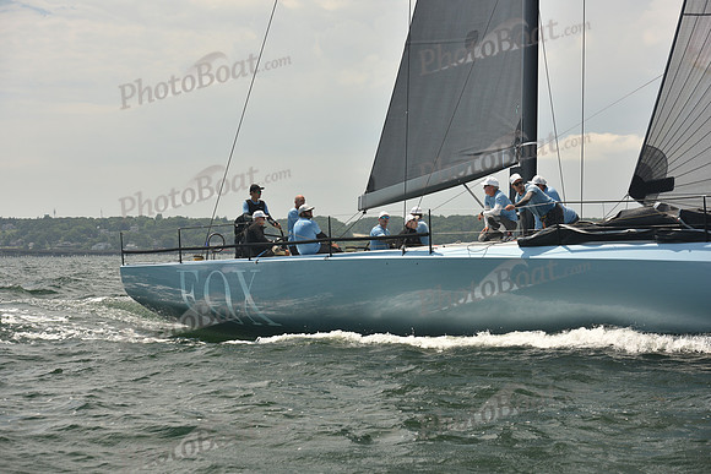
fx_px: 1383
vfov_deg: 19.5
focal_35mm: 70
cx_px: 356
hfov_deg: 28.8
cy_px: 237
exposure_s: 1/640
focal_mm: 70
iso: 250
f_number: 6.3
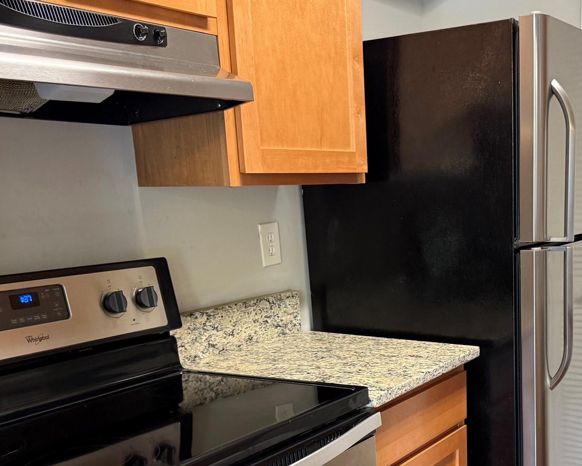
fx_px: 741
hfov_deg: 41.6
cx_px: 435
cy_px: 366
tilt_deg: -14.3
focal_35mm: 43
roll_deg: +1.8
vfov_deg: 34.0
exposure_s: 1/60
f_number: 1.78
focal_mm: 6.76
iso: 250
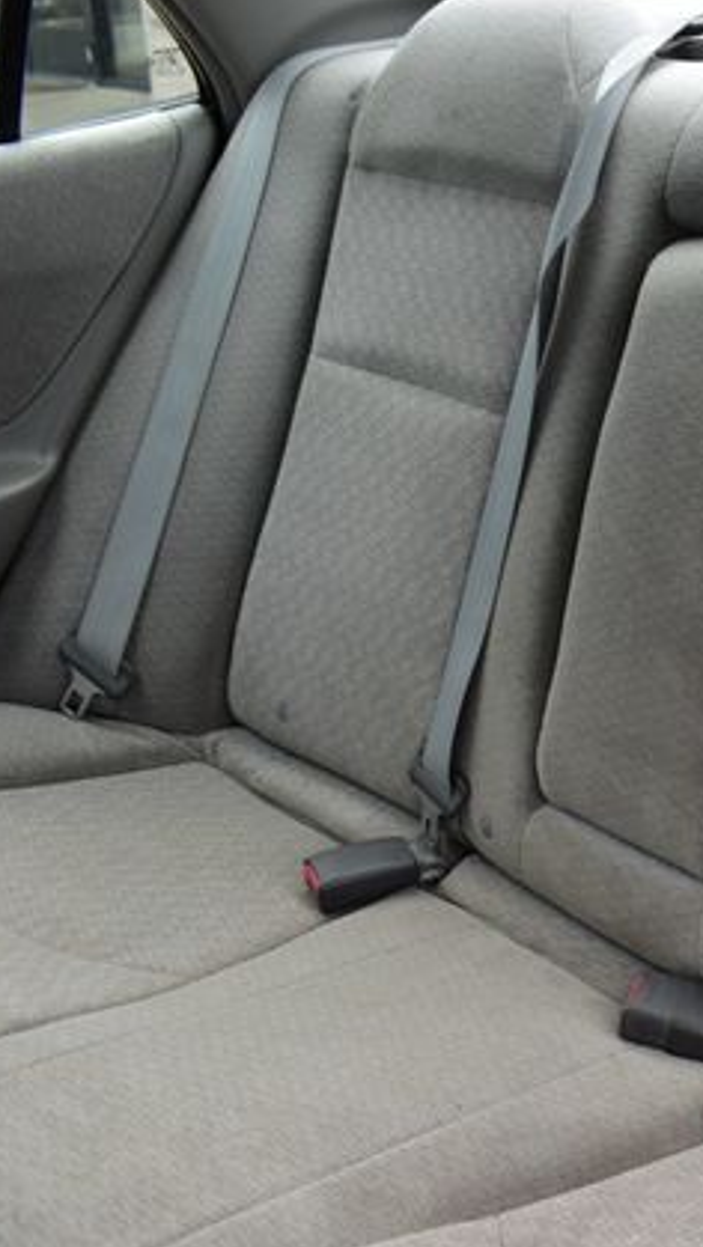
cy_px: 619
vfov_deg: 42.9
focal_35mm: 48
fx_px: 1589
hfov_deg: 22.3
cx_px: 914
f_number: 9
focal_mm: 20
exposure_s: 1/80
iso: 400
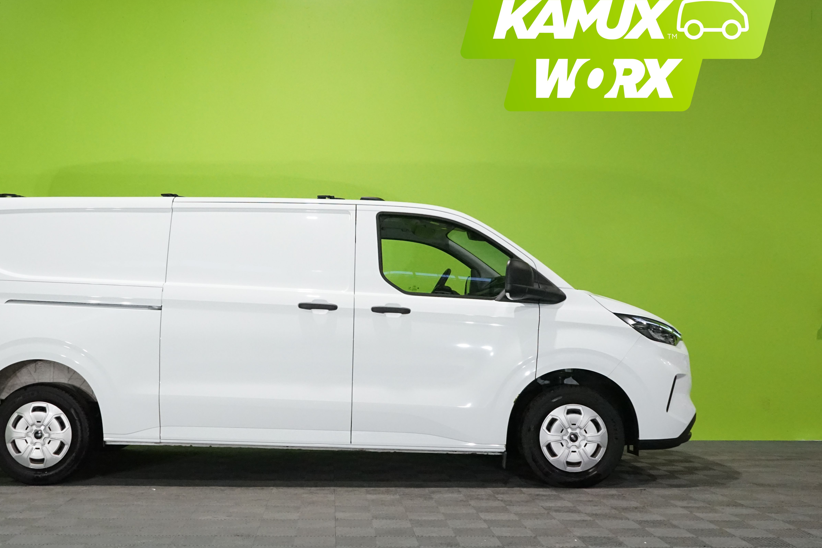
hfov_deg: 48.0
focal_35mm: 40
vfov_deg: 33.4
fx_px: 913
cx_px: 312
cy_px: 286
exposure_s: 1/125
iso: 6400
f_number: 10
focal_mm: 32
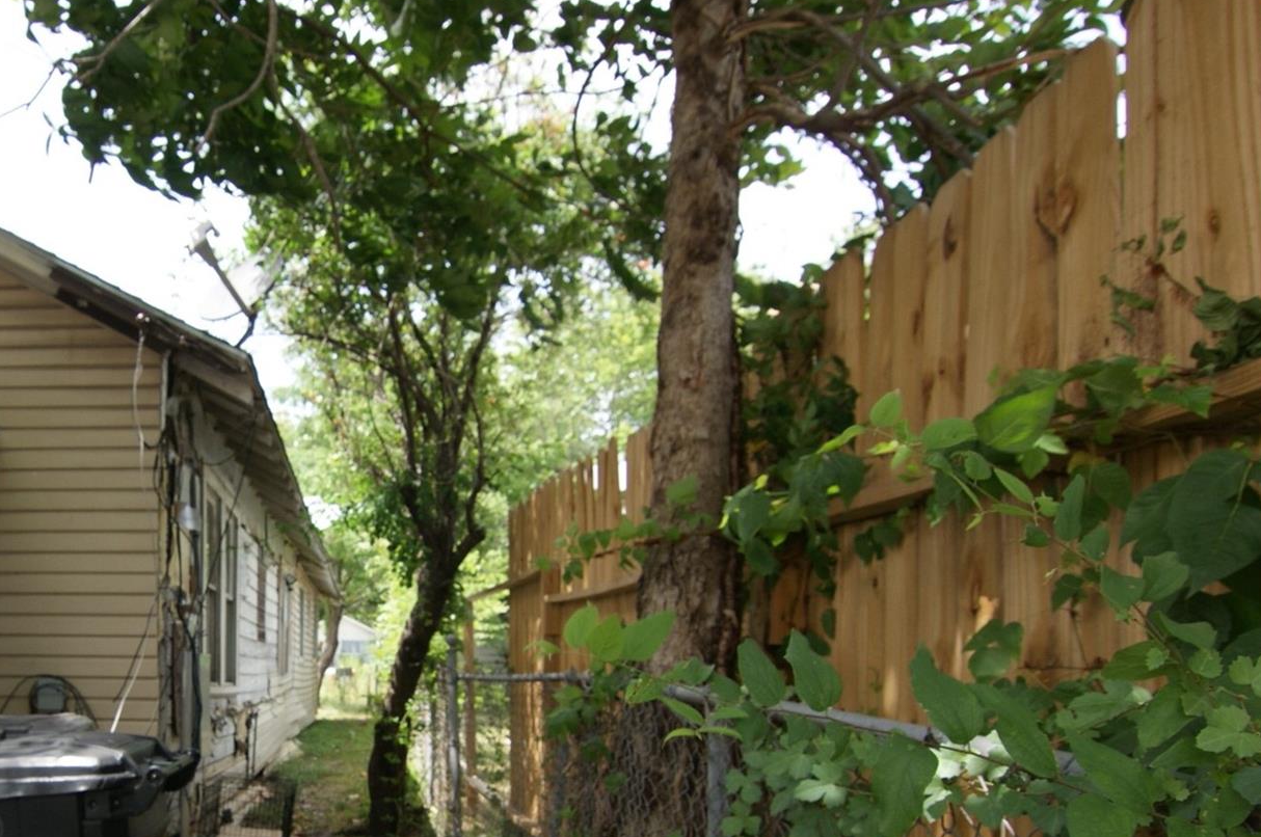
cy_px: 660
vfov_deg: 44.4
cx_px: 278
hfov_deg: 61.2
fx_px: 974
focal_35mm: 28
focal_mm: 11
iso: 100
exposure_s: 1/100
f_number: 5.6
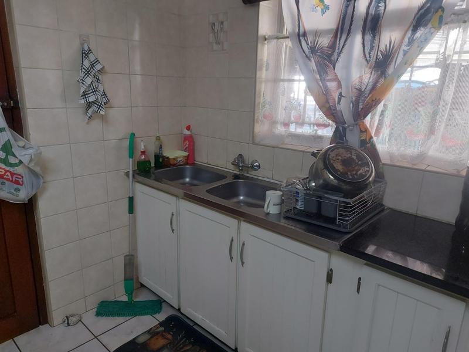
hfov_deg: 71.6
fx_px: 325
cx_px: 234
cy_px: 176
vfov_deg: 56.8
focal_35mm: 24
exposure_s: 1/25
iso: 320
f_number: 1.8
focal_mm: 5.23
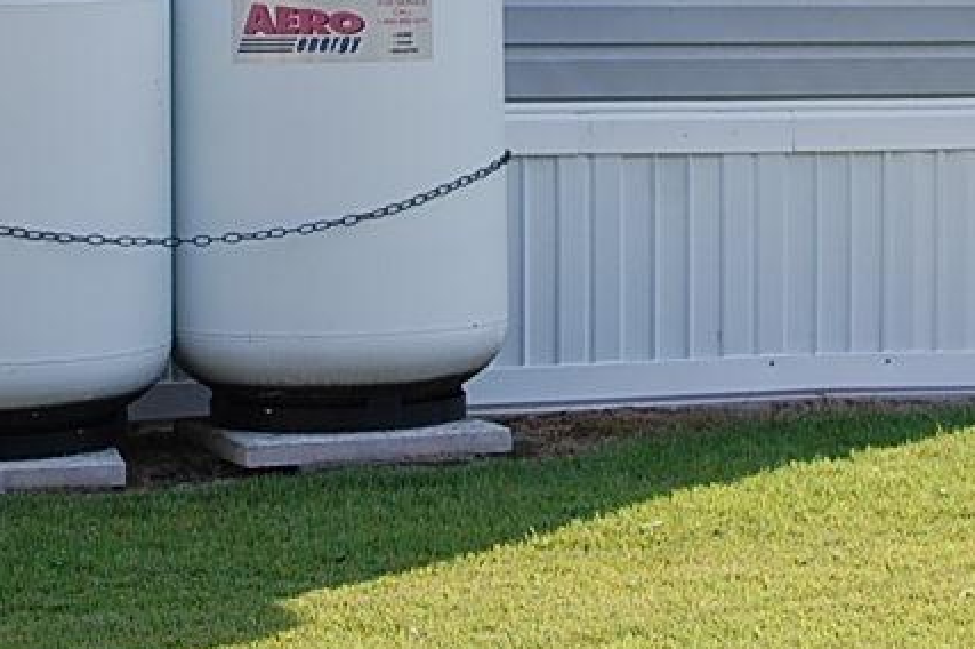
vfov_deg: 8.3
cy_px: -119
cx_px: 651
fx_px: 4432
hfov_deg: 12.5
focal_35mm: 164
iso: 200
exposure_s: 1/250
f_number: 8
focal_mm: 31
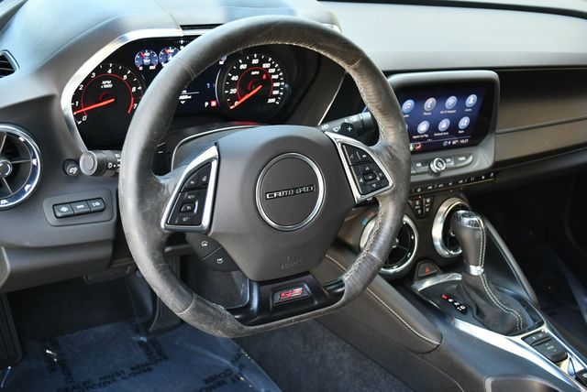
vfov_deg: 30.6
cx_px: 294
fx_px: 718
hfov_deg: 44.5
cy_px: 196
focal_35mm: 44
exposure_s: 1/125
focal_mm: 22
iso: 800
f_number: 4
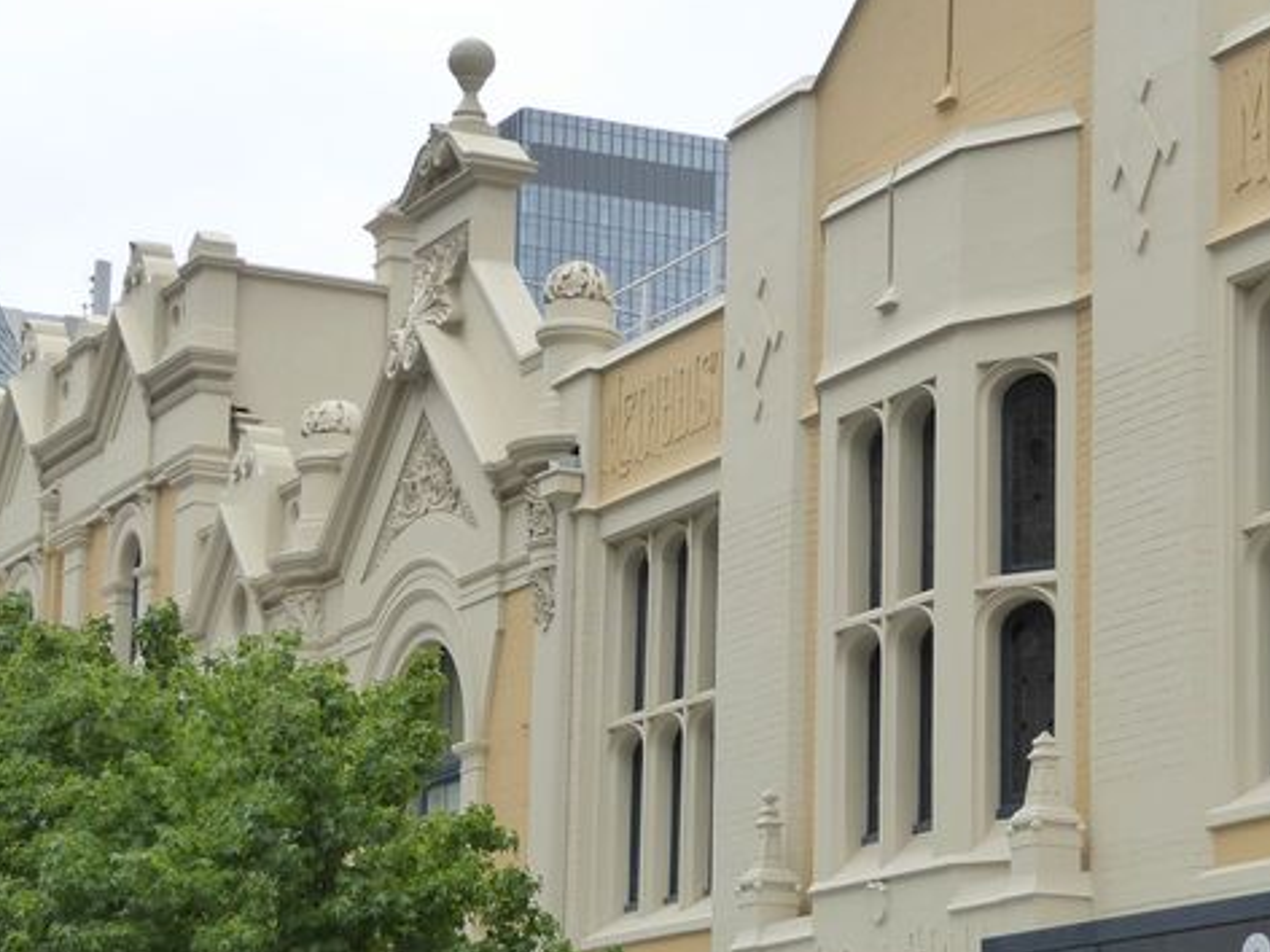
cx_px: 667
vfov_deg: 12.6
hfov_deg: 16.8
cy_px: 621
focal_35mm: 117
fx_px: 4293
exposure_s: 1/250
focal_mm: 11.7
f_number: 4.4
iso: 160
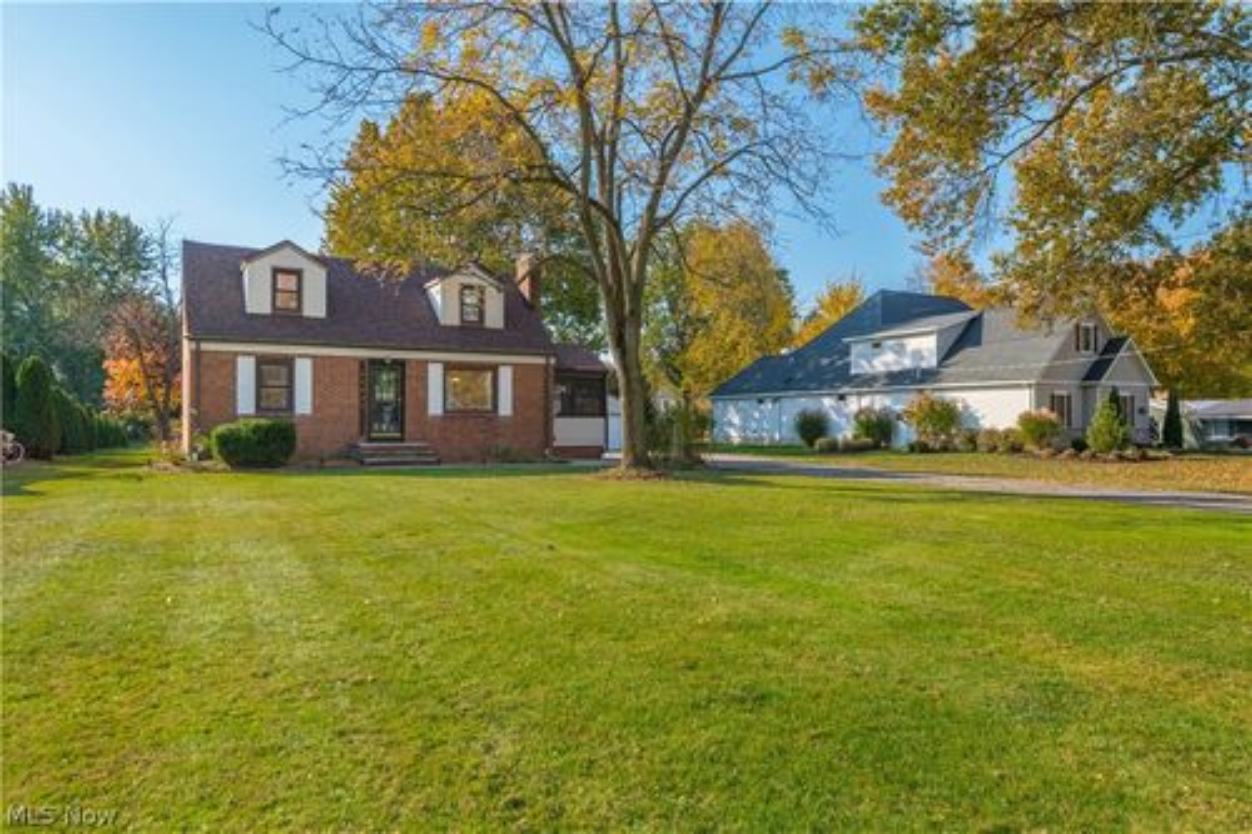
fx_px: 834
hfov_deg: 73.8
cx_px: 626
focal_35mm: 24
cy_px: 417
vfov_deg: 53.1
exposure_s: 1/320
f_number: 9
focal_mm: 24
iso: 100
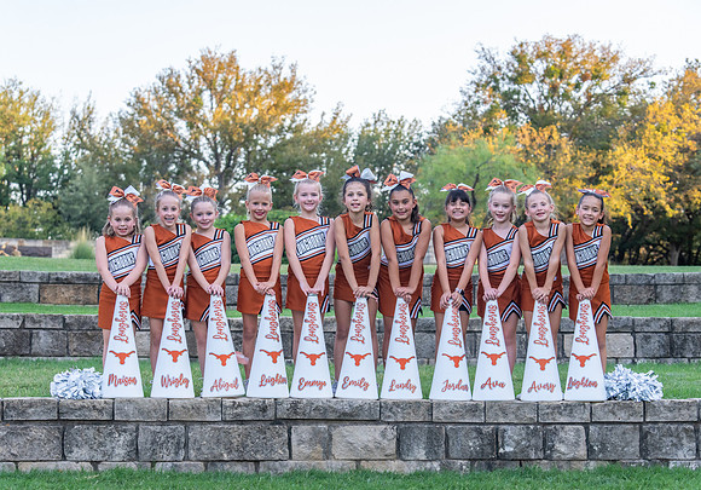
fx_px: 1517
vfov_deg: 18.3
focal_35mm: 77
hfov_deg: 26.0
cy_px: 261
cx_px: 346
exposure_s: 1/400
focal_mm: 70
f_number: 4
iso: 640
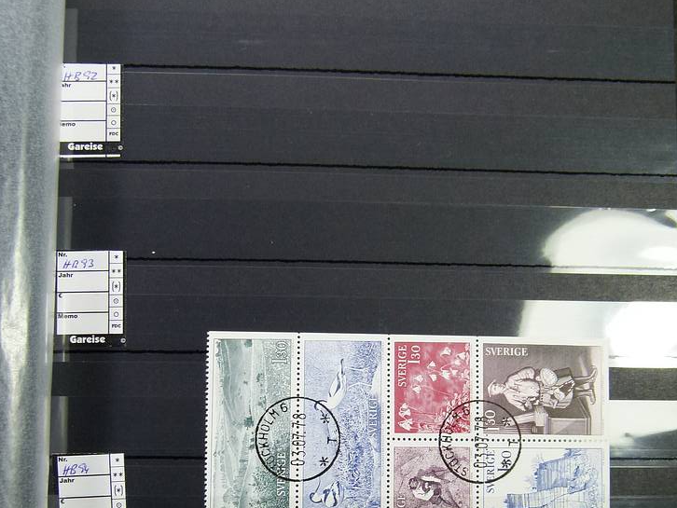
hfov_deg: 34.9
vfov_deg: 26.1
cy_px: 412
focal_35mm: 55
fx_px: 1076
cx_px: 351
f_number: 3.1
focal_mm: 7
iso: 100
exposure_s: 1/80
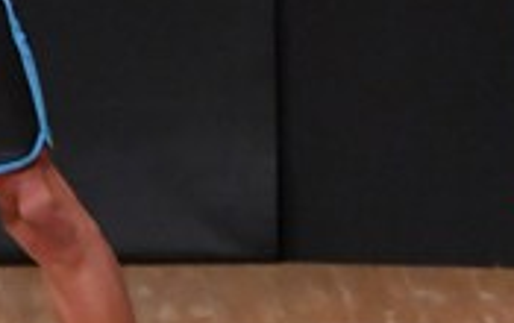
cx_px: 1027
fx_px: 17047
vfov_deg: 1.1
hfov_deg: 1.7
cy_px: -9
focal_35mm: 1215
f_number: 5.6
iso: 8000
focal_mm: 180
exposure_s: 1/400
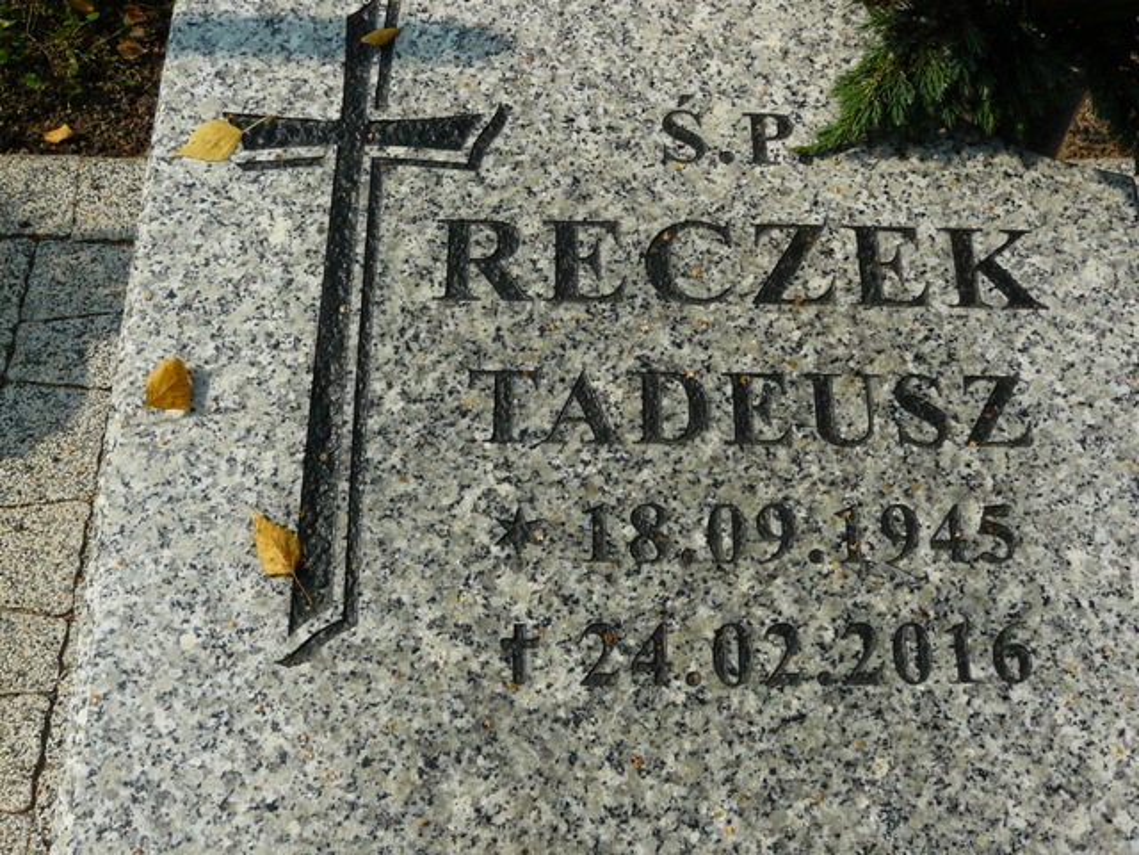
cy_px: 428
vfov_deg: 39.7
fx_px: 1185
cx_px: 570
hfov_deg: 51.4
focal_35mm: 36
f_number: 7.1
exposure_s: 1/400
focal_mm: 6
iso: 100
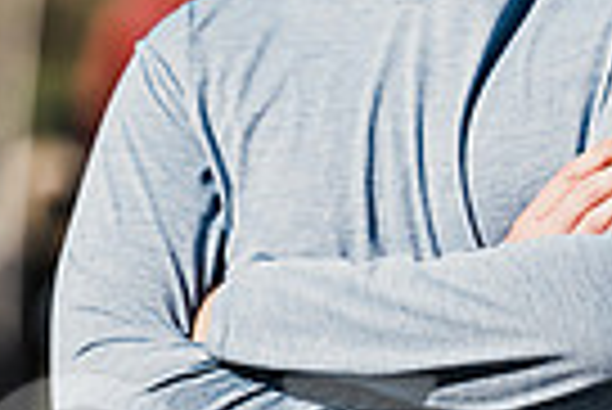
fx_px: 11793
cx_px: -207
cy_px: -11
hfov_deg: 3.0
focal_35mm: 693
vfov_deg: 2.0
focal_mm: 163
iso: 320
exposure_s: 1/4000
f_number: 3.2
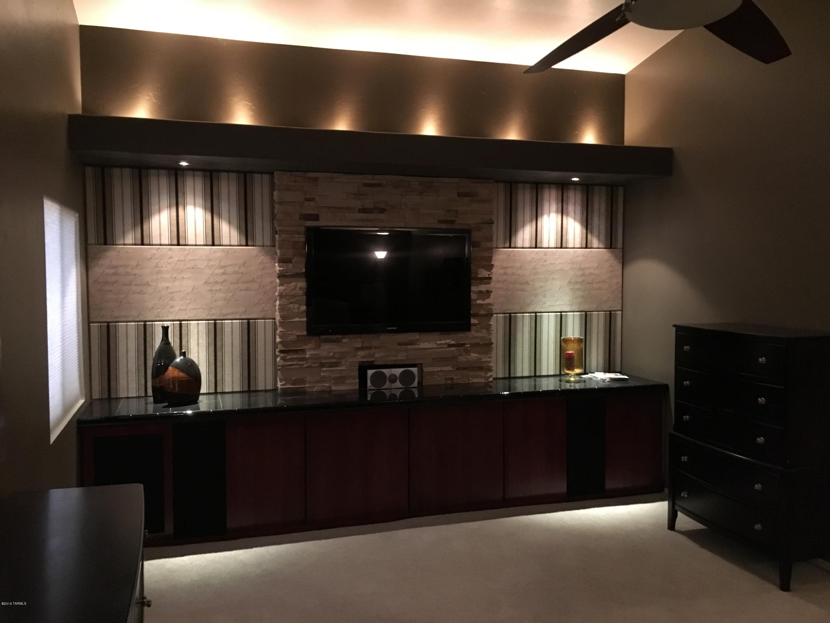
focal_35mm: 29
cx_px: 415
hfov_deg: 61.7
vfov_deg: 48.2
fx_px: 695
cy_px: 312
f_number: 2.2
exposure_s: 1/15
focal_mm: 4.15
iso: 320
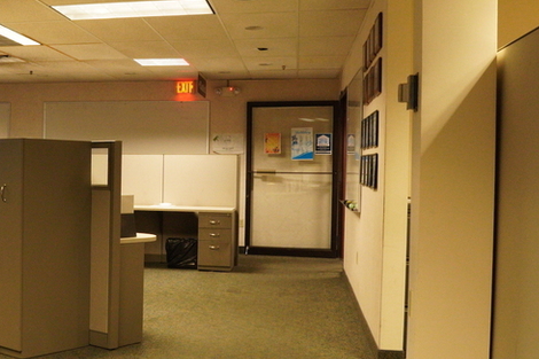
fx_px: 733
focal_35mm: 49
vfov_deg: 27.5
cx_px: 60
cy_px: 169
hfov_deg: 37.8
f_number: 6.3
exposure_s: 1/30
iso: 2000
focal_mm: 16
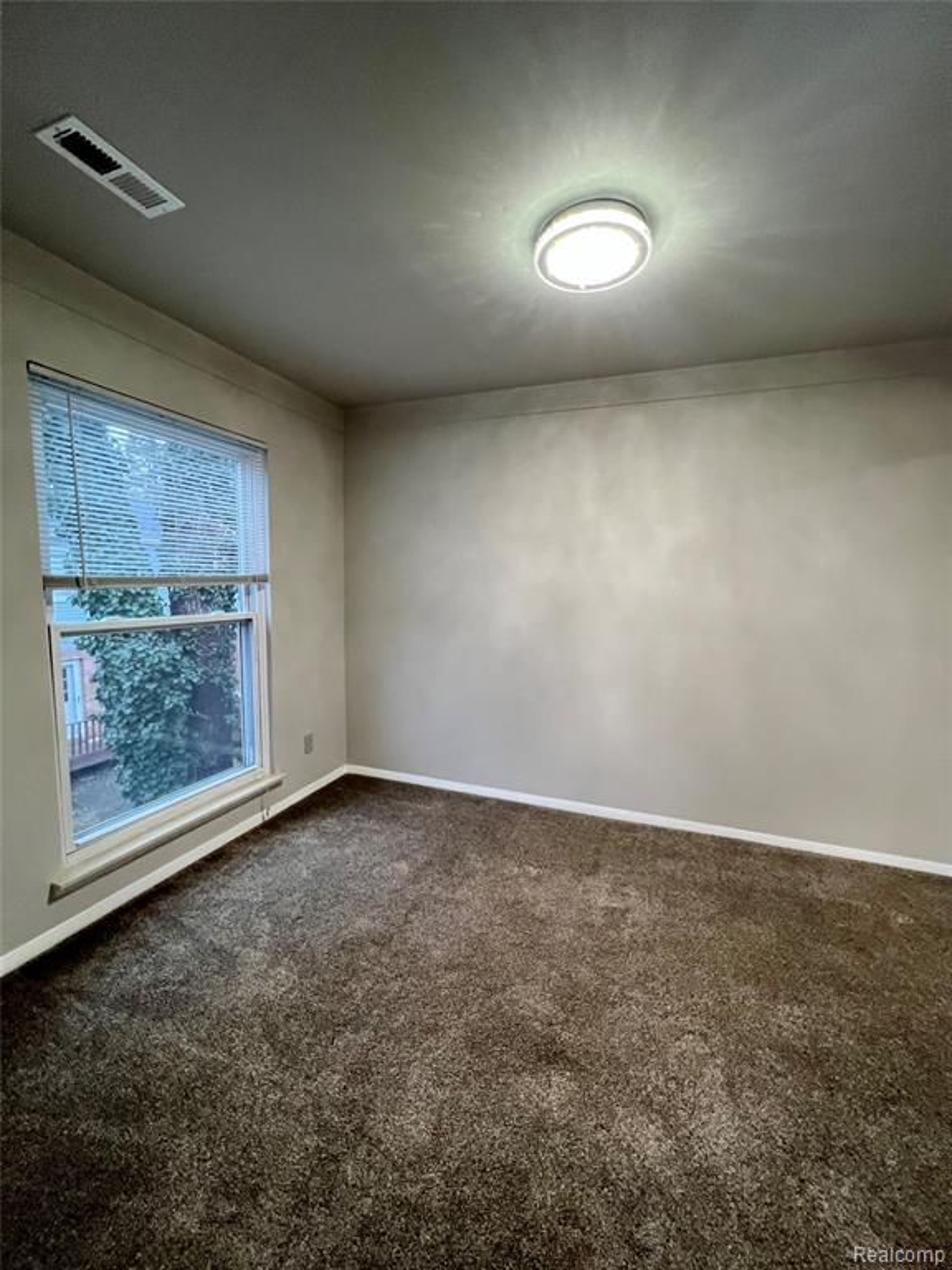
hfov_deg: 89.9
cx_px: 476
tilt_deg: -5.1
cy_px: 635
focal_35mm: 13
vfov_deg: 106.2
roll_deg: -0.1
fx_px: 477
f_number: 1.8
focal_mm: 1.57
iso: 200
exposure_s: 1/60
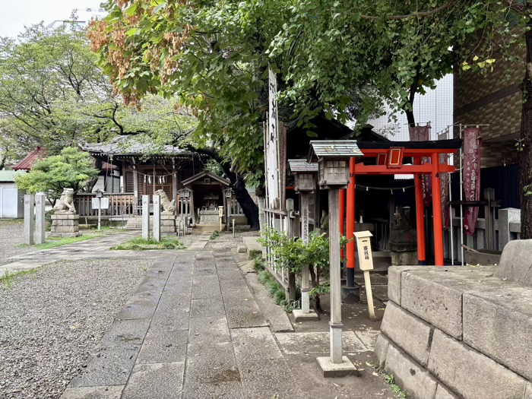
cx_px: 266
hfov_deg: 67.3
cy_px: 200
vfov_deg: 53.1
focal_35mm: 26
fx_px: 400
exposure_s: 1/121
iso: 50
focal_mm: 5.96
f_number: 1.6
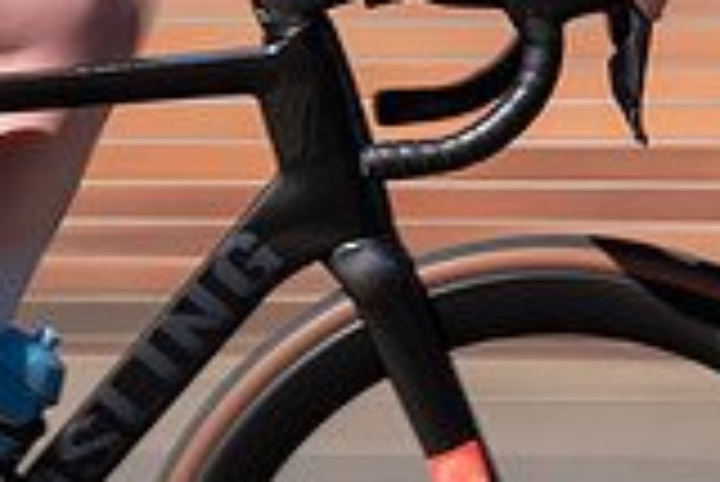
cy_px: -688
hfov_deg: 4.6
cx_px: 309
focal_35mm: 447
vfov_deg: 3.0
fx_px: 8948
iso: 100
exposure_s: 1/40
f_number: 18
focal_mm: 70
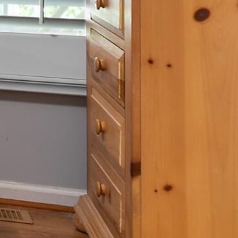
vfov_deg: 15.8
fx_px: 809
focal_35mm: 104
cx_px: -432
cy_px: -81
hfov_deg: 11.5
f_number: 4.5
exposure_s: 1/1.25
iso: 100
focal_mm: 10
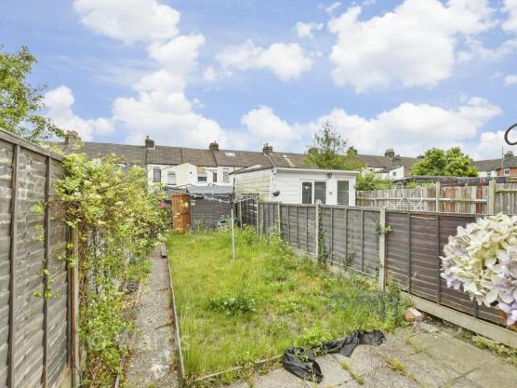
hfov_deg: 90.7
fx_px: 254
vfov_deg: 74.7
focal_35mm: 17
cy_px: 201
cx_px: 285
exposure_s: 1/250
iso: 500
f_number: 8
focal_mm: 10
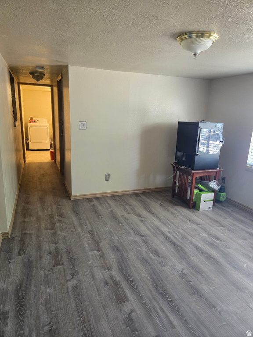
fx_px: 224
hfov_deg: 58.9
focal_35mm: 23
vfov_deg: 73.9
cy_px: 168
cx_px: 126
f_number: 1.8
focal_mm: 5.4
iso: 500
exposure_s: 1/120
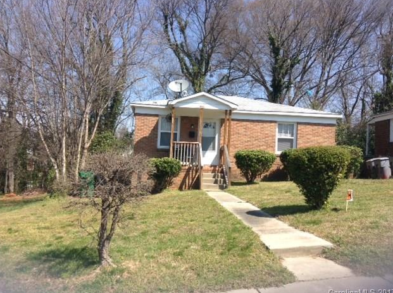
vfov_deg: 41.7
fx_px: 385
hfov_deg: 54.0
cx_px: 198
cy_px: 148
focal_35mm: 34
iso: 25
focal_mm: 3.3
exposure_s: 1/864
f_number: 2.4
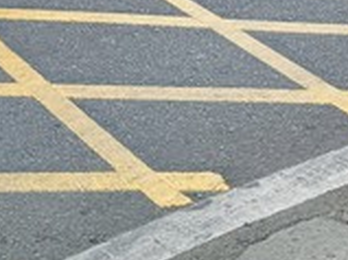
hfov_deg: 14.9
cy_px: -326
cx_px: -112
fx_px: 1266
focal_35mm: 126
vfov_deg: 10.4
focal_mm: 6.76
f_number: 1.78
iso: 80
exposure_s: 1/3759
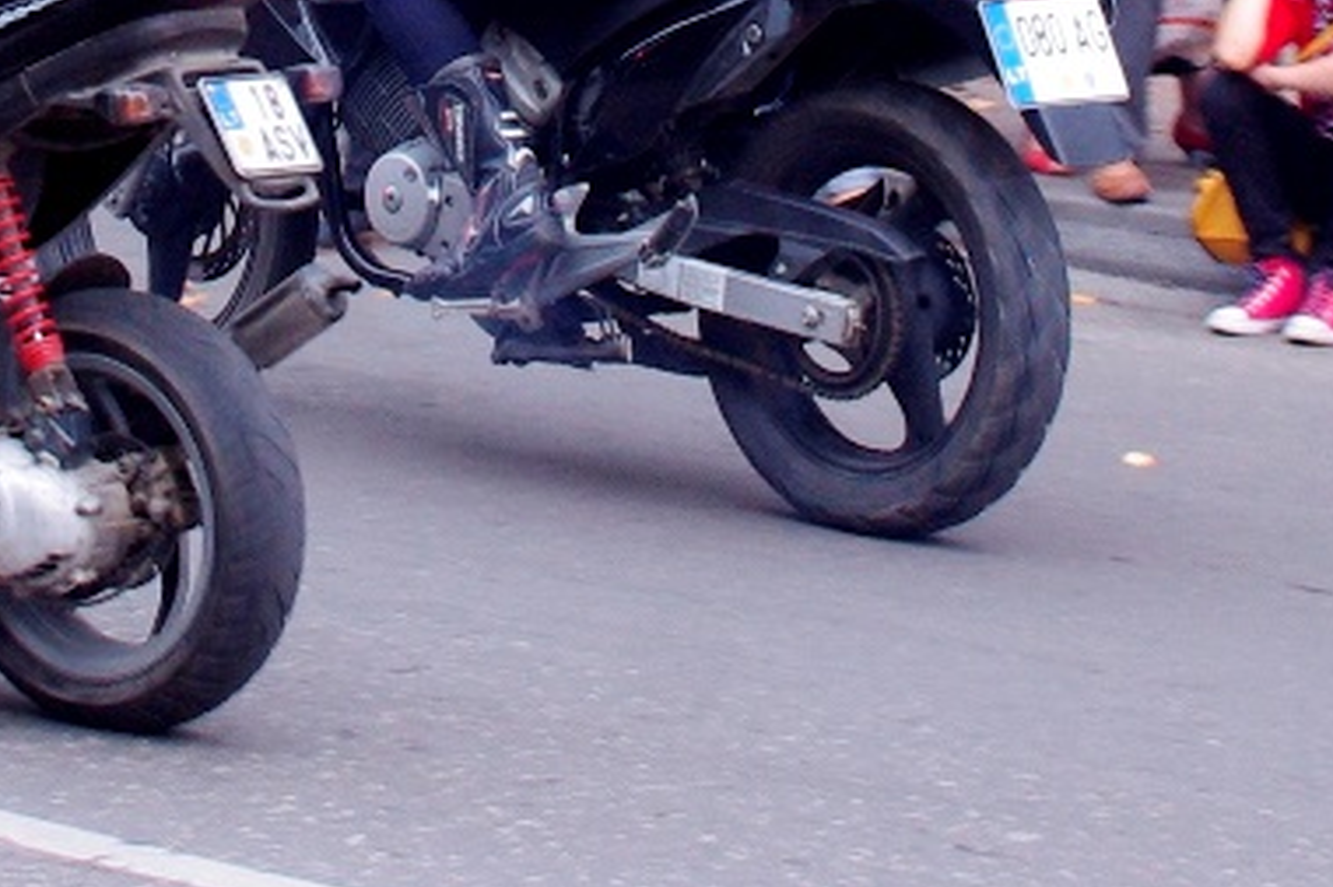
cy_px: -28
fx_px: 3627
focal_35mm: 98
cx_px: 7
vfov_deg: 13.7
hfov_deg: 20.2
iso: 800
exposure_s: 1/80
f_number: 4.5
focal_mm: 30
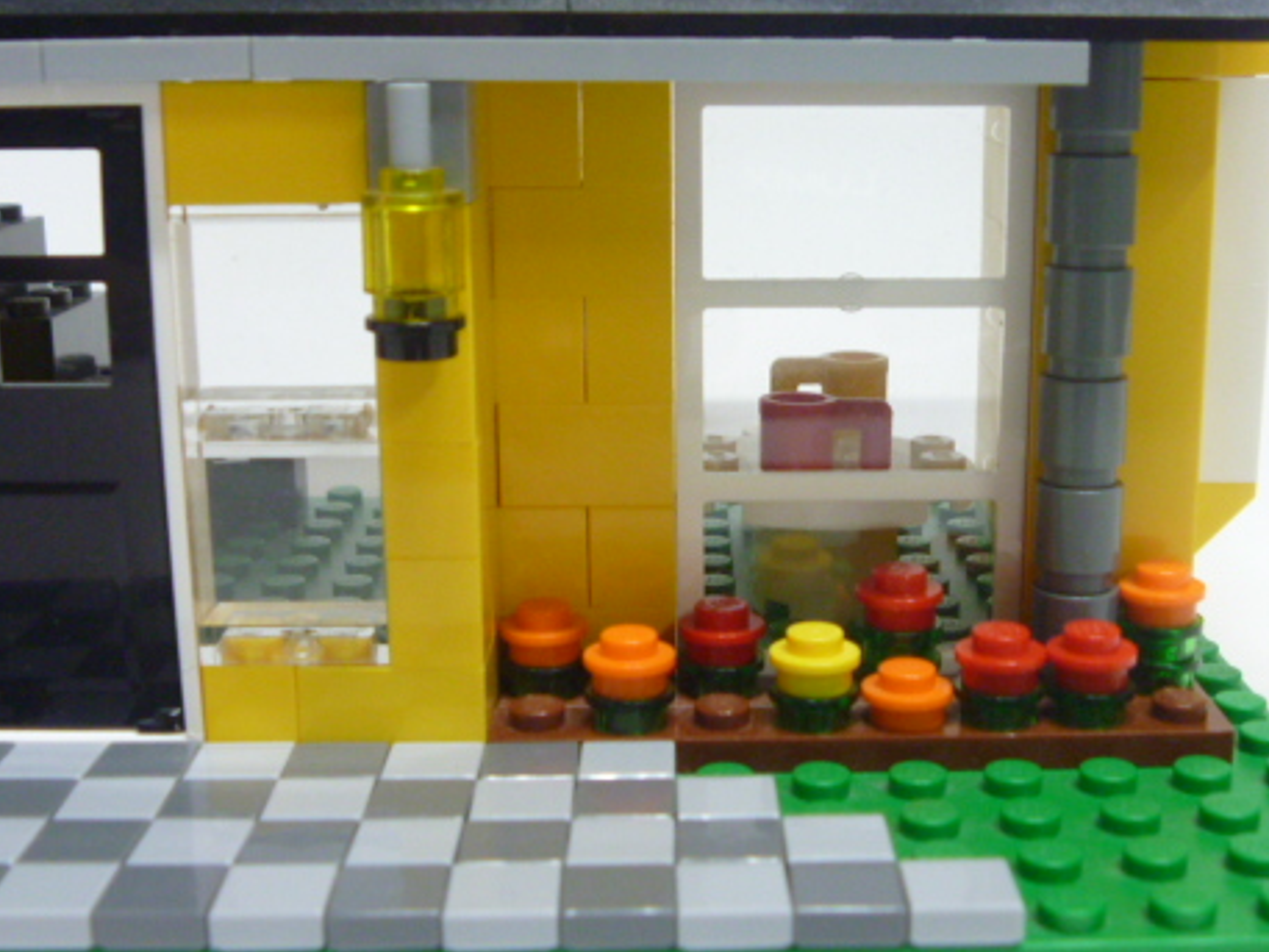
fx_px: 1797
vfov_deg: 29.7
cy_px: 472
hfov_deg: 38.8
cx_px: 711
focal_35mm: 49
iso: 400
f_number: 3.5
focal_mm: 6.3
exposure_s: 1/10
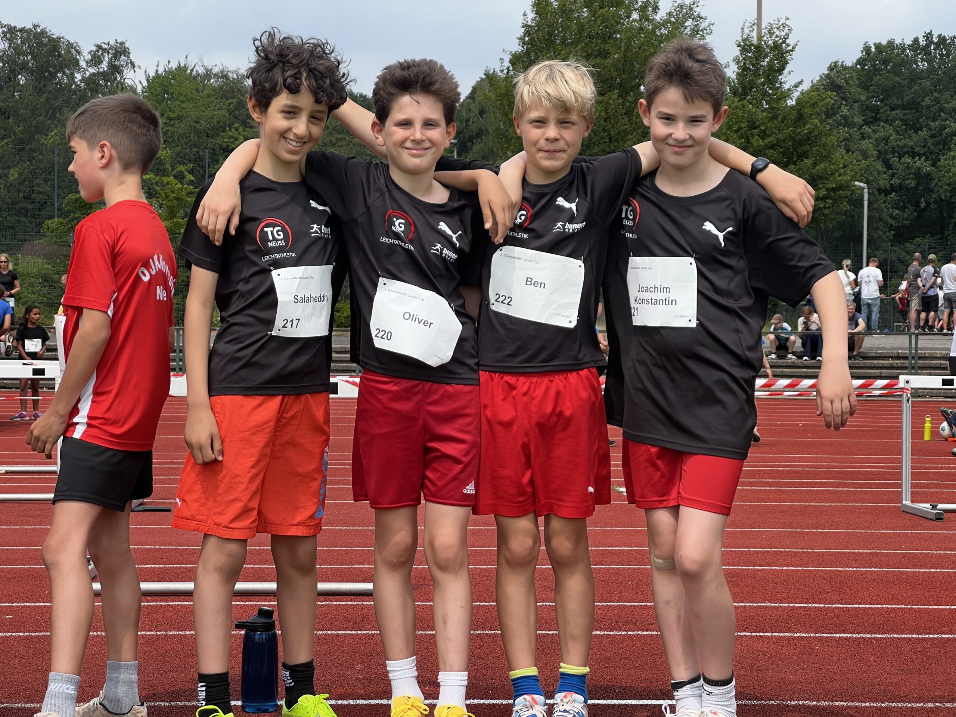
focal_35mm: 77
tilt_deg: -0.4
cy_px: 358
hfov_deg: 25.3
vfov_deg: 19.1
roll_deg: -0.6
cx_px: 478
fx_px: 2127
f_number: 2.8
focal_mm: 9
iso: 32
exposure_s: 1/426
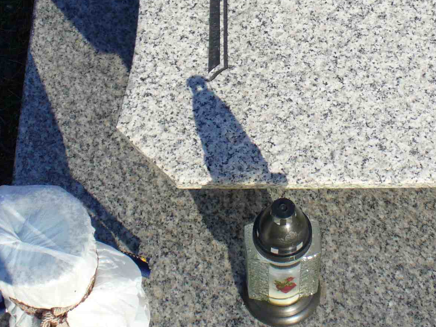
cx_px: 302
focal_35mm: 81
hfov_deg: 24.0
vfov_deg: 18.0
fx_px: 1020
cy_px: 60
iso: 80
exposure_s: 1/200
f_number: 5.6
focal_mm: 6.1
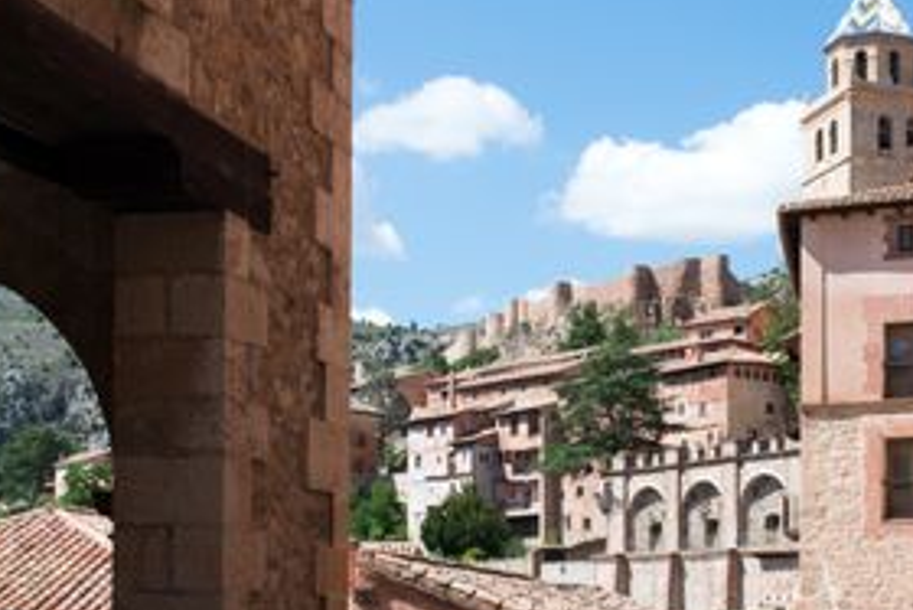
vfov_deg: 21.2
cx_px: 633
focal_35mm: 64
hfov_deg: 31.1
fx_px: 1624
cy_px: 374
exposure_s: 1/80
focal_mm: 35
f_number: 16
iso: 200
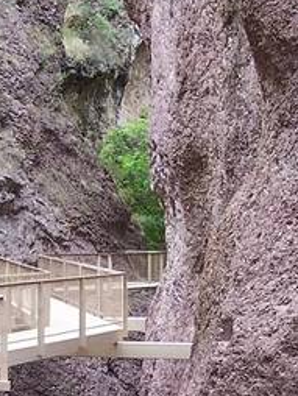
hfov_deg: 12.3
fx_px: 1387
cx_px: 115
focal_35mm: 121
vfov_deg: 16.2
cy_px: 312
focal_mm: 6.3
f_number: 2.8
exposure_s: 1/125
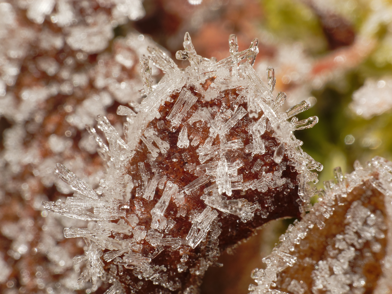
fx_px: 2265
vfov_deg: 7.4
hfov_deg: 9.9
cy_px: 147
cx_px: 196
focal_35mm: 200
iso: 100
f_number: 8
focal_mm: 42.6
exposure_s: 1/250
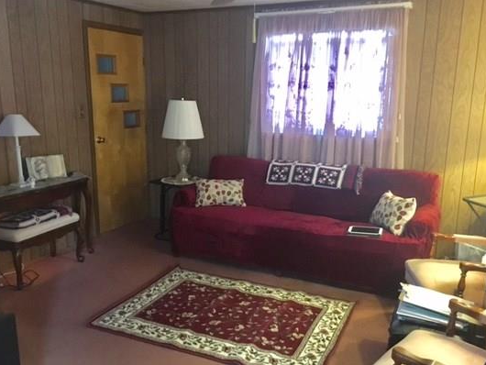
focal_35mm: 35
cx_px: 239
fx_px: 492
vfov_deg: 40.7
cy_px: 205
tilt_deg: -13.6
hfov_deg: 52.6
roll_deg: -0.1
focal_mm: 4.15
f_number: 2.2
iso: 640
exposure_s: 1/15
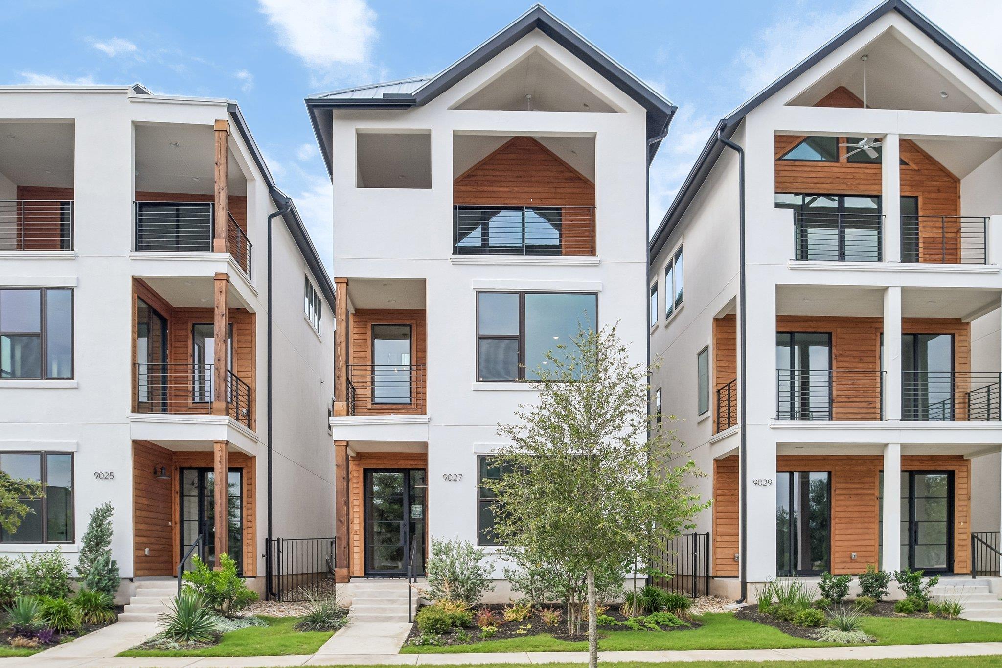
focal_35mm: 28
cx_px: 501
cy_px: 334
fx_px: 779
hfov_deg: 65.5
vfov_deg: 46.4
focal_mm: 19
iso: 400
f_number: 8
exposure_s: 1/400
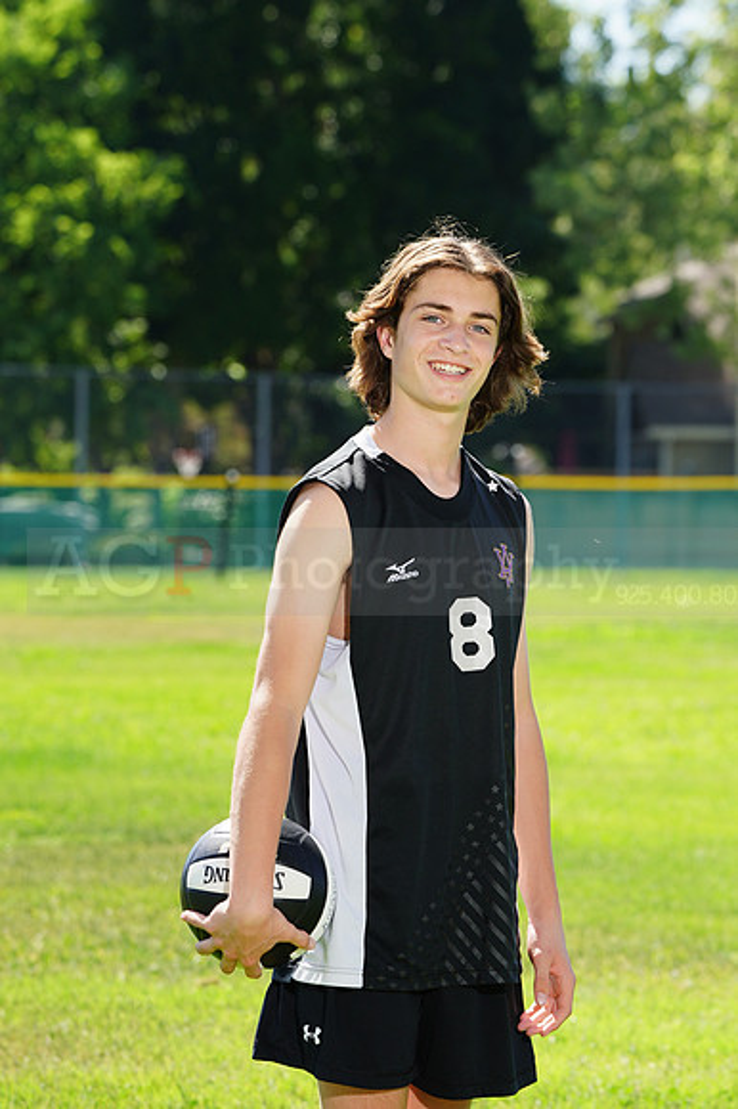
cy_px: 554
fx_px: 7050
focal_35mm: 229
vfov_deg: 9.0
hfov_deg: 6.0
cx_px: 369
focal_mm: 229
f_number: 10
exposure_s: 1/200
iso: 200
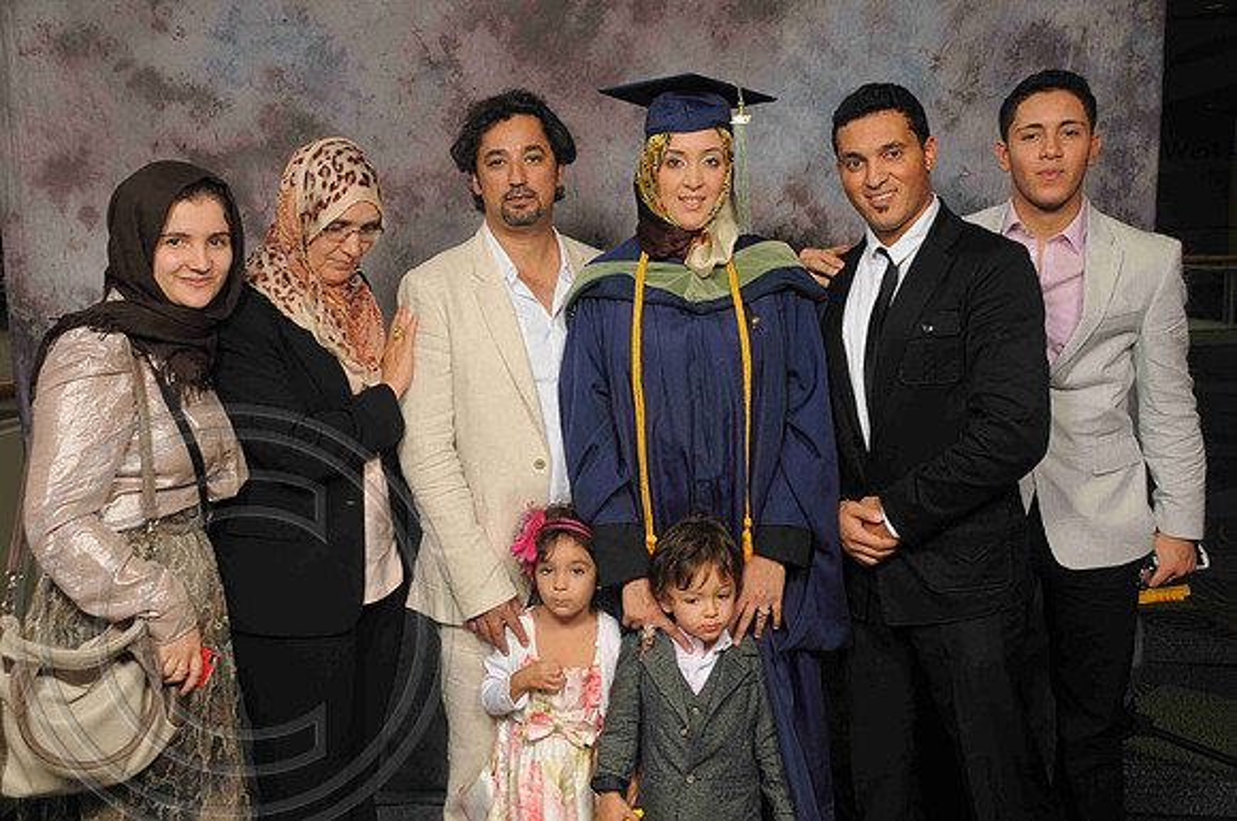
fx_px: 1338
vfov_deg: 34.1
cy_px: 410
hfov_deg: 49.6
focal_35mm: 39
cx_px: 618
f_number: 5.6
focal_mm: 26
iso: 250
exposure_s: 1/125
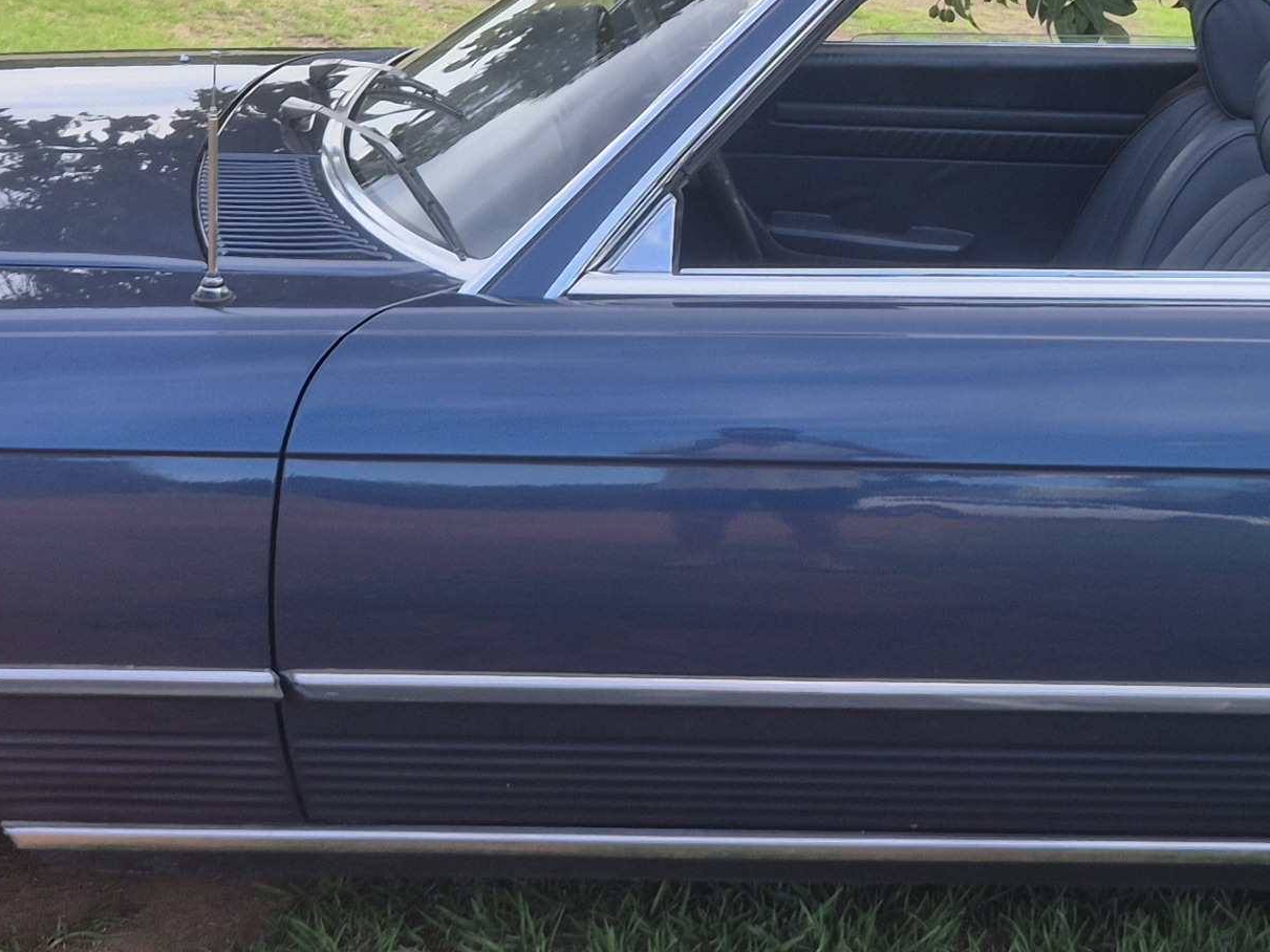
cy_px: 159
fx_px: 2788
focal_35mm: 76
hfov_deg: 25.5
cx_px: 876
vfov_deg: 19.1
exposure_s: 1/606
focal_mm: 5.4
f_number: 1.8
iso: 25
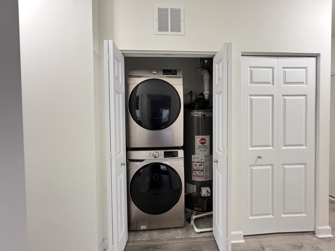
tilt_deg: -1.2
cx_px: 168
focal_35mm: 13
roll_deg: +0.7
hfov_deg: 106.2
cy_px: 126
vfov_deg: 89.9
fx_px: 126
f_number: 1.8
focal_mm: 1.57
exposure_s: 1/60
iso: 640
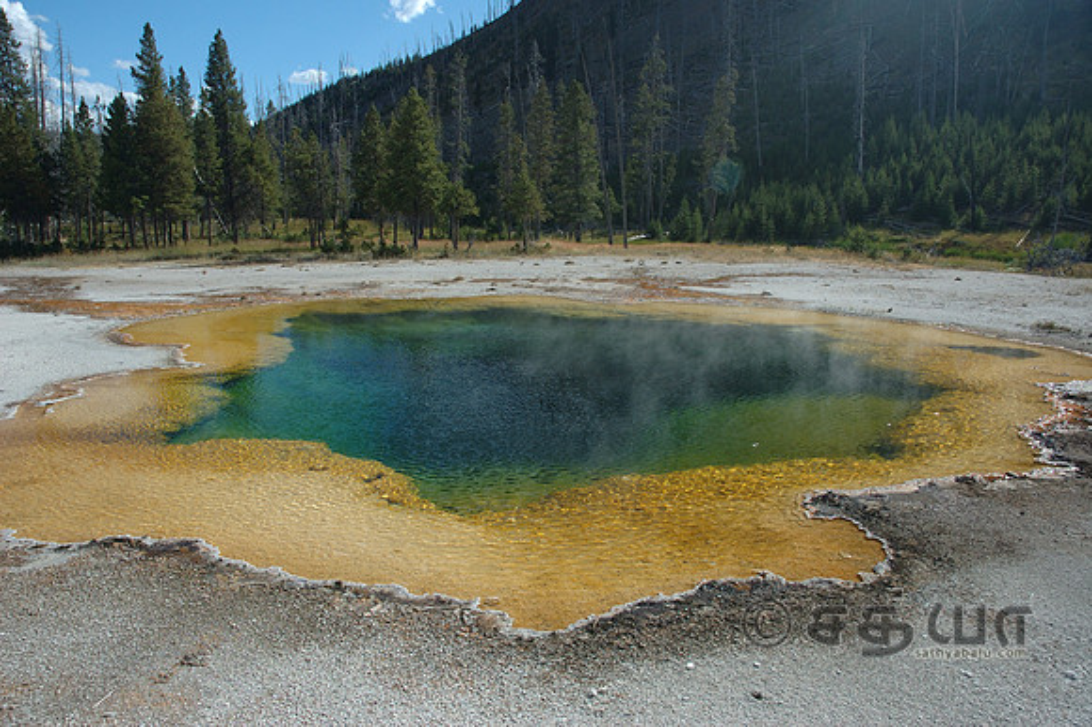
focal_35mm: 27
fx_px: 819
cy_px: 364
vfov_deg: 47.9
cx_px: 546
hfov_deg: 67.4
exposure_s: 1/200
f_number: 7.1
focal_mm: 18
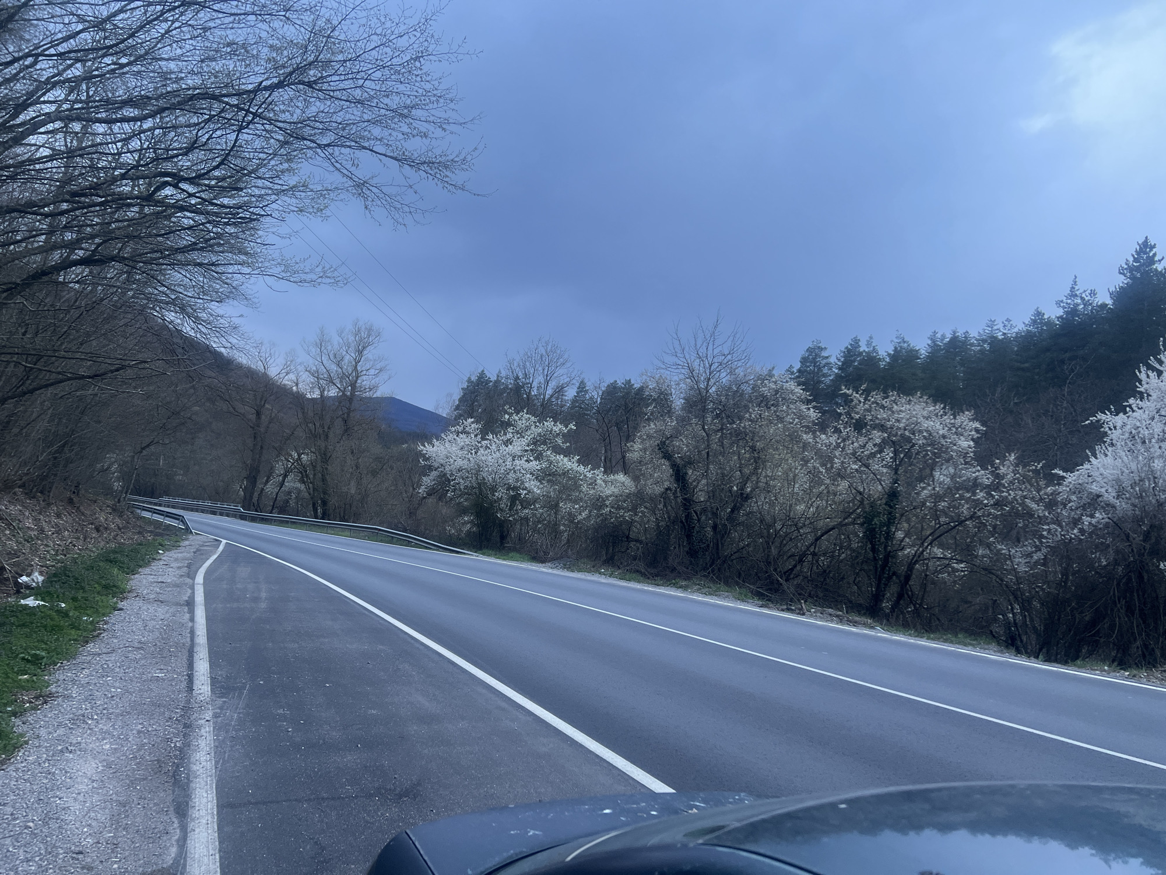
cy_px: 438
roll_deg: -5.1
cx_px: 583
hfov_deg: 67.3
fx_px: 876
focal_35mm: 26
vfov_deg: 53.1
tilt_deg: +5.5
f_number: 1.5
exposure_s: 1/74
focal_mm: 5.7
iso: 125
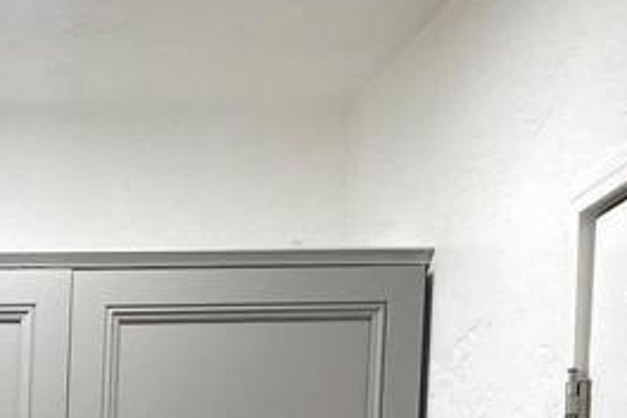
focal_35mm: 105
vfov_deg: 11.5
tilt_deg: -4.2
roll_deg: -2.1
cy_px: 895
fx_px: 1829
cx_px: -382
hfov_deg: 17.1
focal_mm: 4.2
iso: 125
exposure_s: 1/120
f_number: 1.6
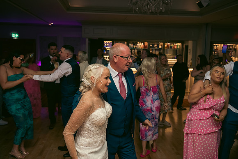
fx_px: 231
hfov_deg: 54.4
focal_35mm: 35
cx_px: 119
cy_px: 80
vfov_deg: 37.9
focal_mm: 35
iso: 800
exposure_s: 1/160
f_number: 3.5
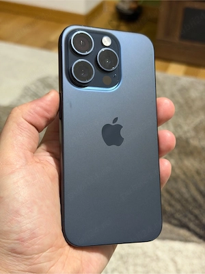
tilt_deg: -37.2
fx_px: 379
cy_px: 137
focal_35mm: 48
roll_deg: -3.1
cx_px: 102
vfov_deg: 39.7
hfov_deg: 30.3
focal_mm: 6.76
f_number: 1.78
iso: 400
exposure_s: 1/33
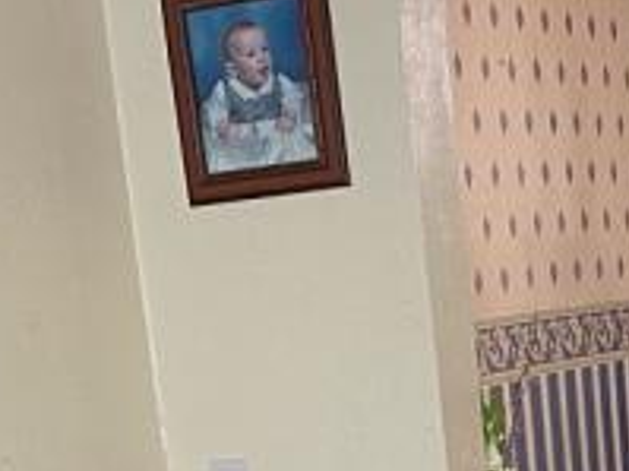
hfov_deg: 14.6
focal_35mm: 134
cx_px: 522
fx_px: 2433
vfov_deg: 10.2
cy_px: 958
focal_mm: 4.25
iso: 125
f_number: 1.8
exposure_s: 1/50
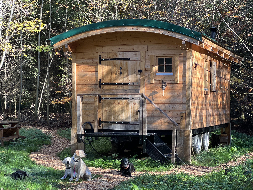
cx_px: 126
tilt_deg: +1.1
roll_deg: -0.9
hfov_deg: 25.3
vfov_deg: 19.1
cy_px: 95
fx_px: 563
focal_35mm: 77
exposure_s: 1/121
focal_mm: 9
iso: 80
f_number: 2.8
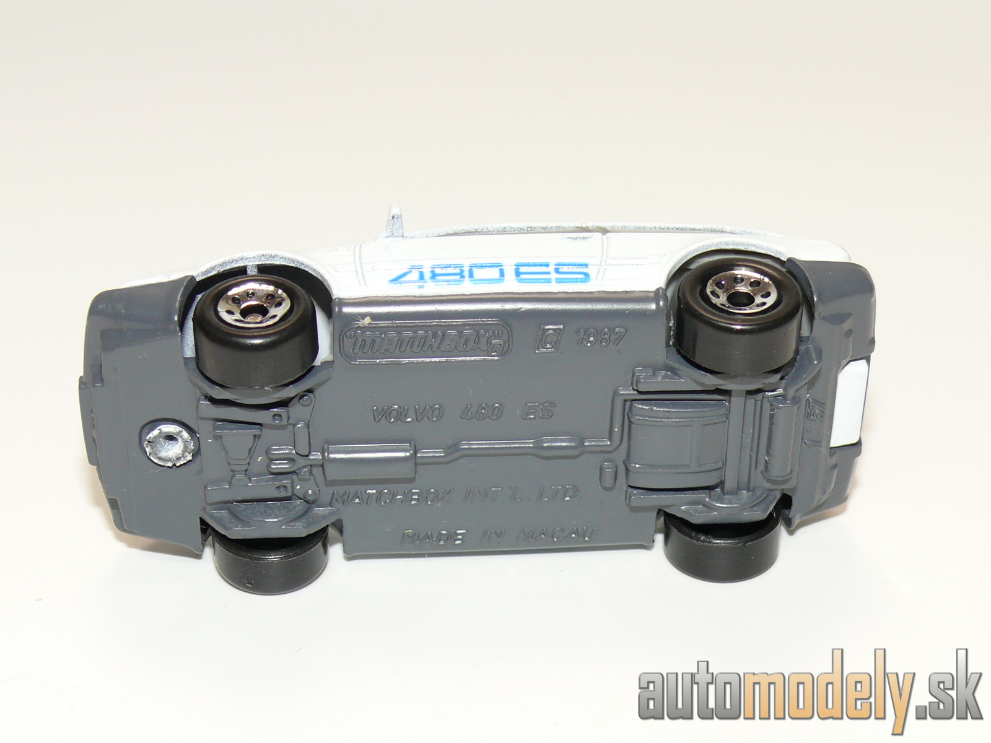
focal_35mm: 81
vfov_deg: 18.2
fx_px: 2319
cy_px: 372
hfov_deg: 24.1
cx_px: 496
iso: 100
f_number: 4
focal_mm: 11.9
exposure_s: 1/30
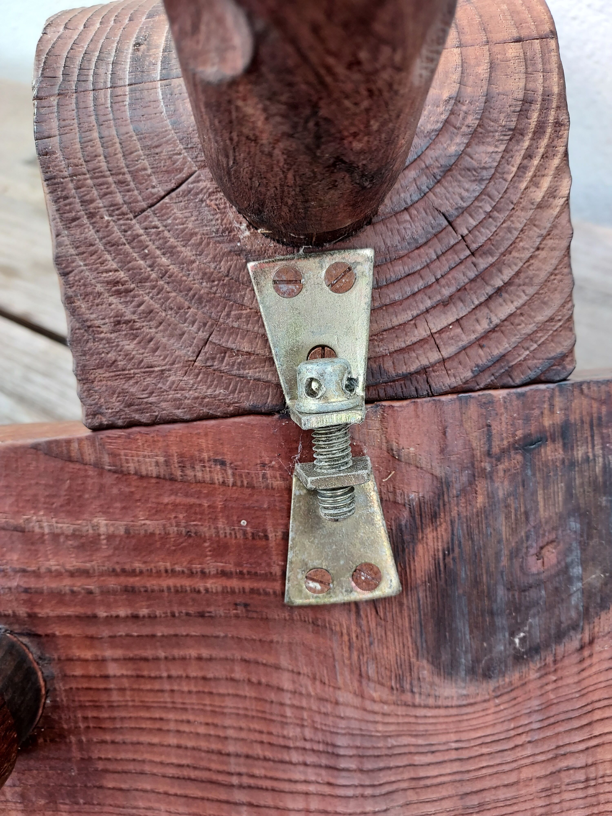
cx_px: 306
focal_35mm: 24
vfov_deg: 71.6
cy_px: 408
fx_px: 566
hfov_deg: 56.8
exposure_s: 1/50
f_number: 1.8
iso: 50
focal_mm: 4.6
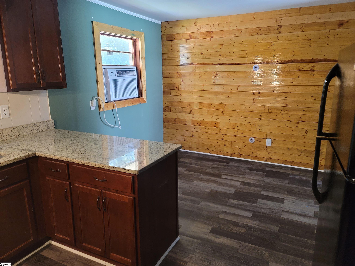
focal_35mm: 25
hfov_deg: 69.4
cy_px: 133
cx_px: 178
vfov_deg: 54.9
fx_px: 256
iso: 500
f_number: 1.8
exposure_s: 1/40
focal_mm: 7
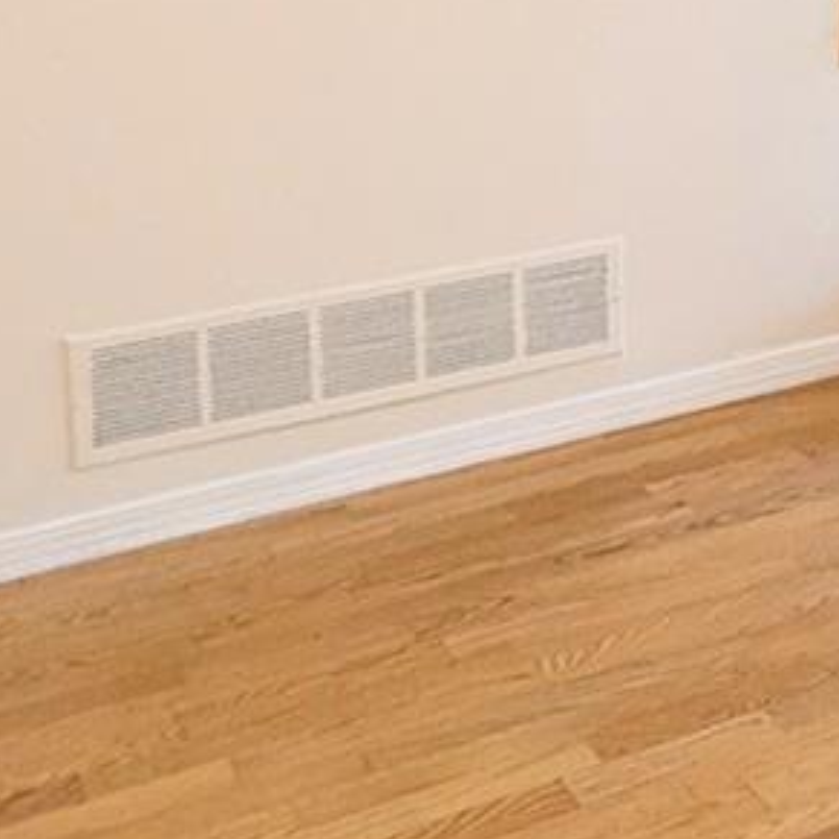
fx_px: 1728
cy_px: -89
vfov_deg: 25.3
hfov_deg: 25.6
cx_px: 891
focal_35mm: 63
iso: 103
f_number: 2.2
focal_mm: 1.95
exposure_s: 1/30
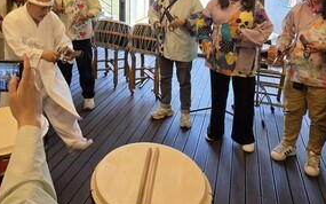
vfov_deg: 38.9
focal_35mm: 29
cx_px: 112
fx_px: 258
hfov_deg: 63.2
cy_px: 7
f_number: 1.9
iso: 50
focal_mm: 2.2
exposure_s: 1/120
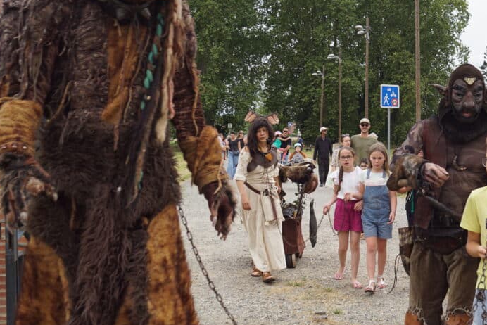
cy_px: 130
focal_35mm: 52
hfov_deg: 37.4
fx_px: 704
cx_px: 355
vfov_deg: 26.0
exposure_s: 1/250
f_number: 5
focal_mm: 20
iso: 100
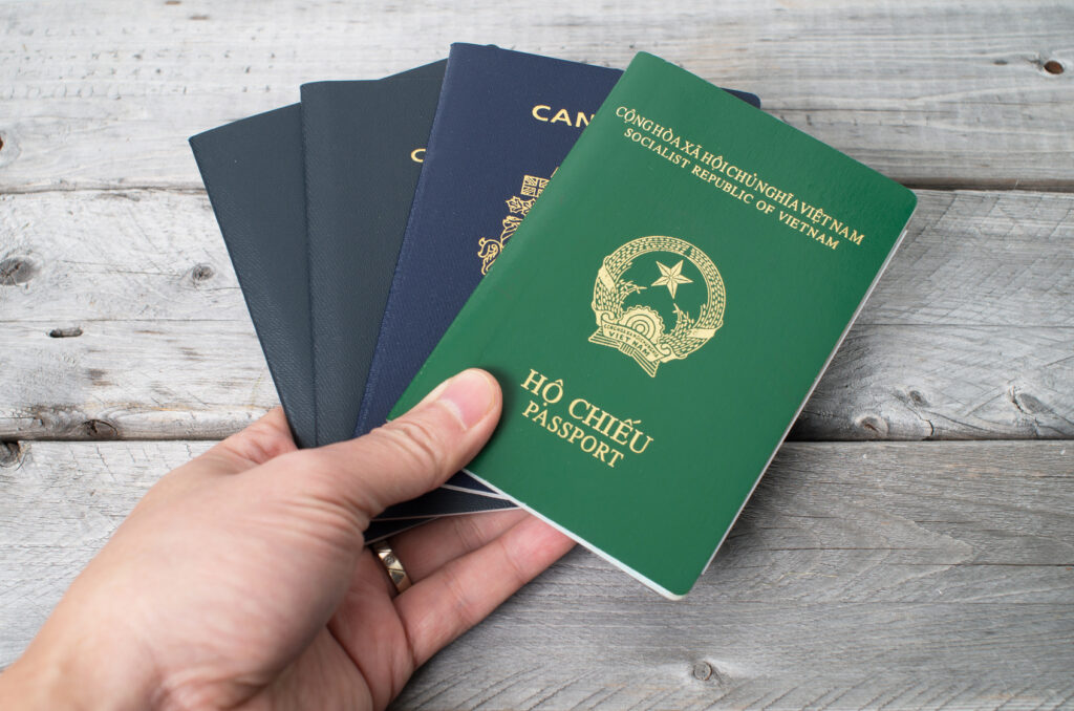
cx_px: 537
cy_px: 356
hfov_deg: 43.7
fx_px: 1340
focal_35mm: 45
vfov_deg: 29.7
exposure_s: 1/125
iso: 100
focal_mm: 30
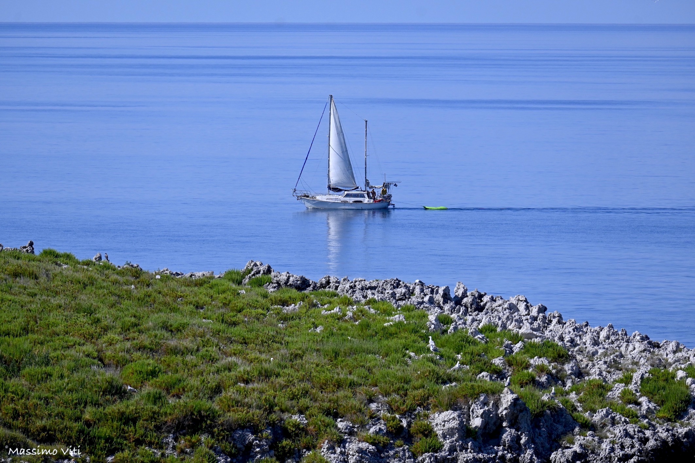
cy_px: 232
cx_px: 348
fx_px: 6659
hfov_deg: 6.0
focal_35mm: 345
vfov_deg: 4.0
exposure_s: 1/500
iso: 125
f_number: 8
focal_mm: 230
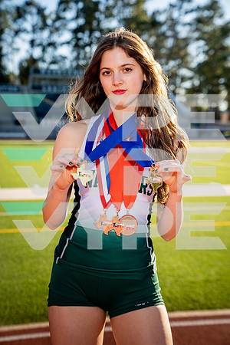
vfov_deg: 33.4
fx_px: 575
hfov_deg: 22.6
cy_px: 172
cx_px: 115
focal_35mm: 60
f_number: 4
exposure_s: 1/250
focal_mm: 60
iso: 100
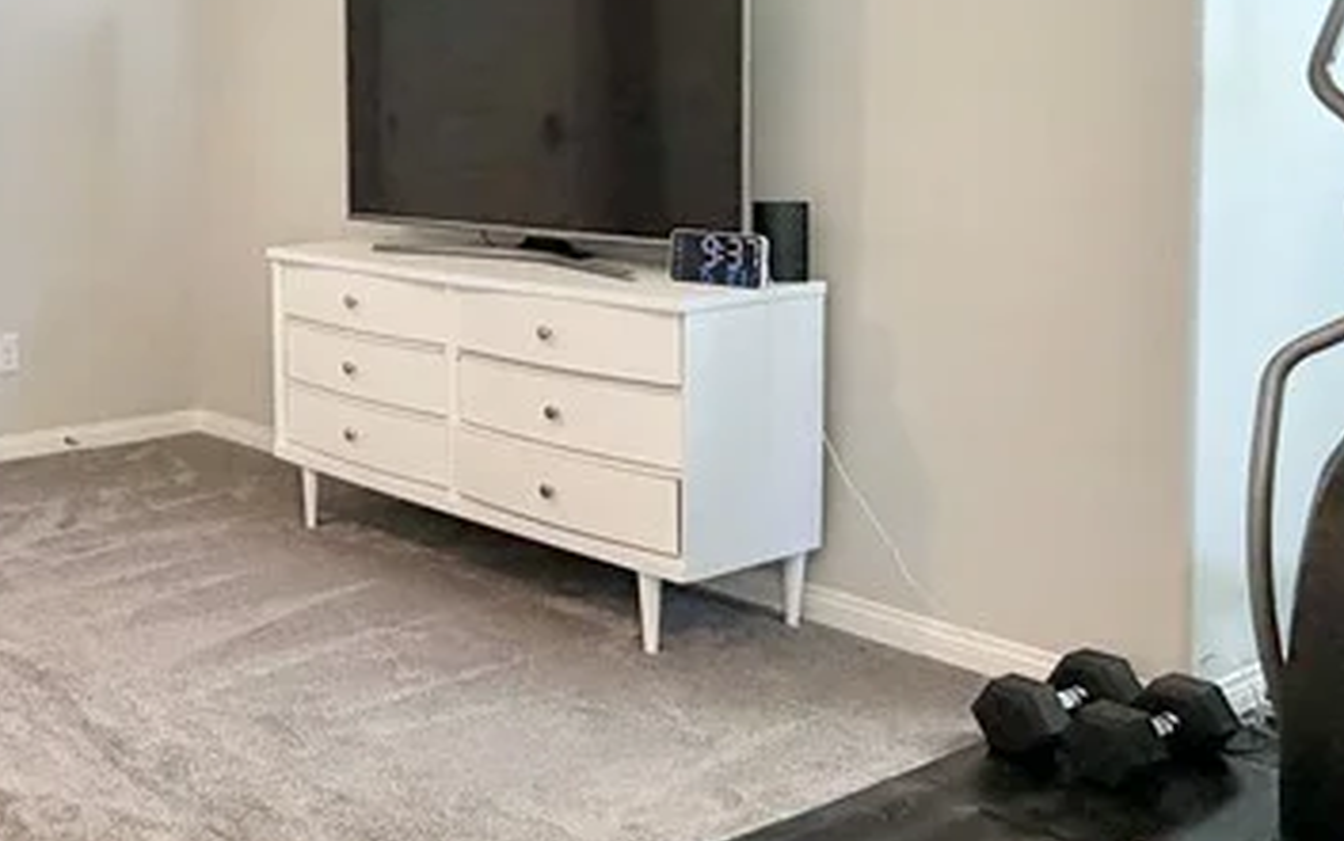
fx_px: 1576
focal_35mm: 43
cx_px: 65
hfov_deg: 41.4
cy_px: 183
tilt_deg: -4.1
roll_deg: +0.3
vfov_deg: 29.3
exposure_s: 1/120
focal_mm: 2.22
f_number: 2.2
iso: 320
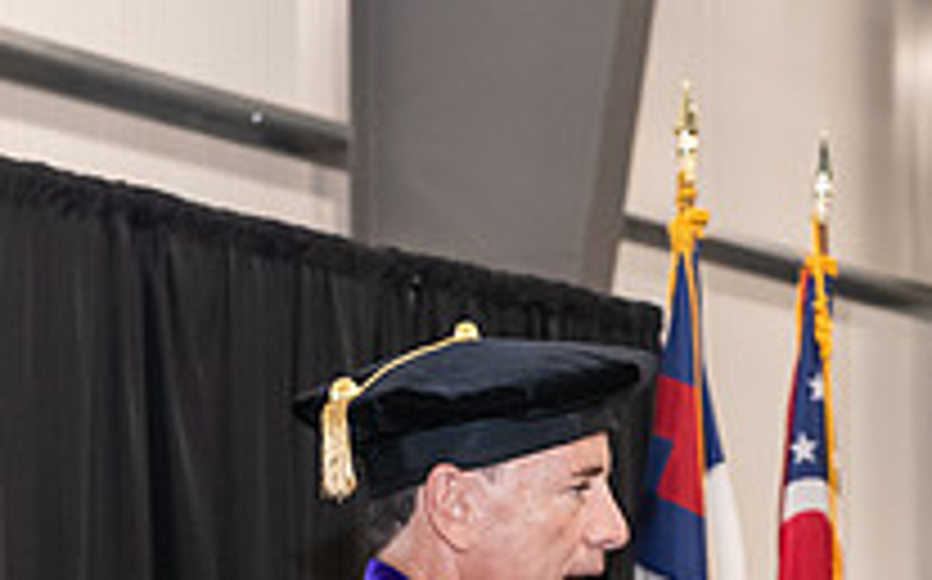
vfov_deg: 7.3
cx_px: 716
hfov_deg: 11.8
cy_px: 852
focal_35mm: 177
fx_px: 4492
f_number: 5
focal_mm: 62
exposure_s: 1/125
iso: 2500
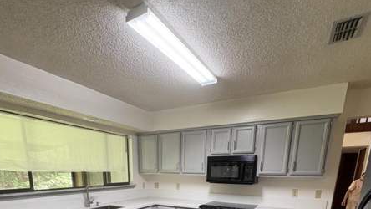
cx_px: 174
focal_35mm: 22
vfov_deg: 42.2
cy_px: 222
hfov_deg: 81.1
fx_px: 216
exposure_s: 1/60
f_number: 2.2
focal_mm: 2.22
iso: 200
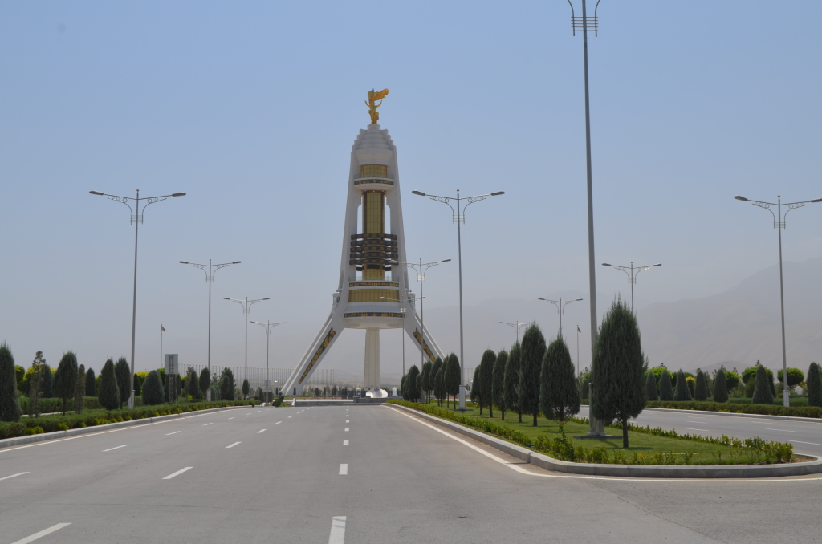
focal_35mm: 51
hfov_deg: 39.0
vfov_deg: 26.4
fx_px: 1162
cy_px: 272
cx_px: 411
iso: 100
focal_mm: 34
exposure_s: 1/400
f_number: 10
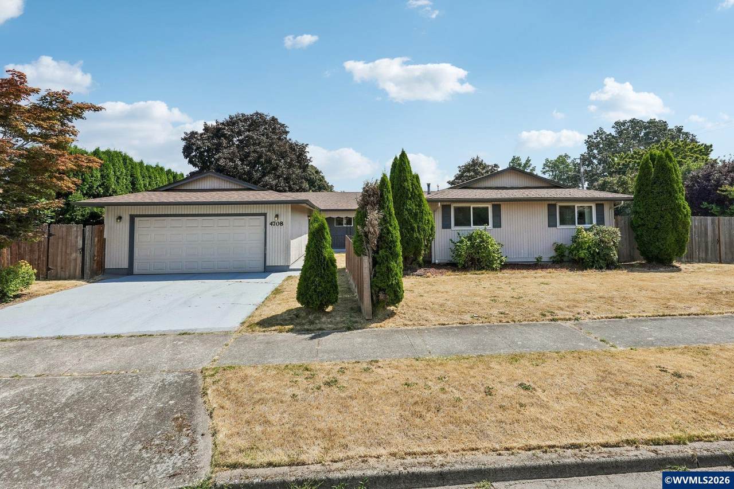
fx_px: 326
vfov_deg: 73.7
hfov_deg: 96.7
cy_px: 244
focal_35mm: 16
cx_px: 367
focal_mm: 16
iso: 400
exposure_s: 1/1000
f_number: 8
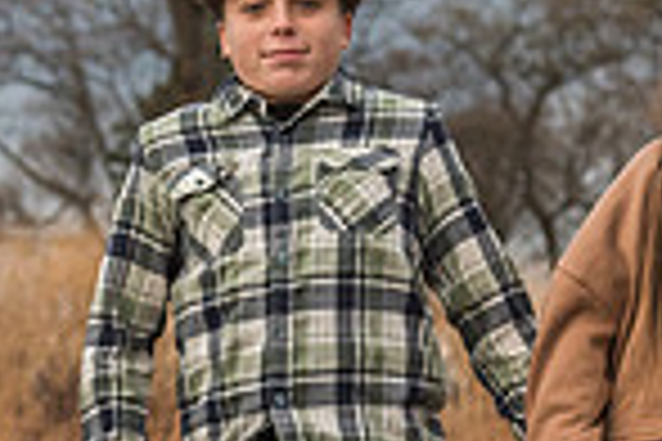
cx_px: 256
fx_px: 3181
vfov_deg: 7.9
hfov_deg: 11.9
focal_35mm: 173
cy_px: 376
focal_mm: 42
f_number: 3.2
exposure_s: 1/2500
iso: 800
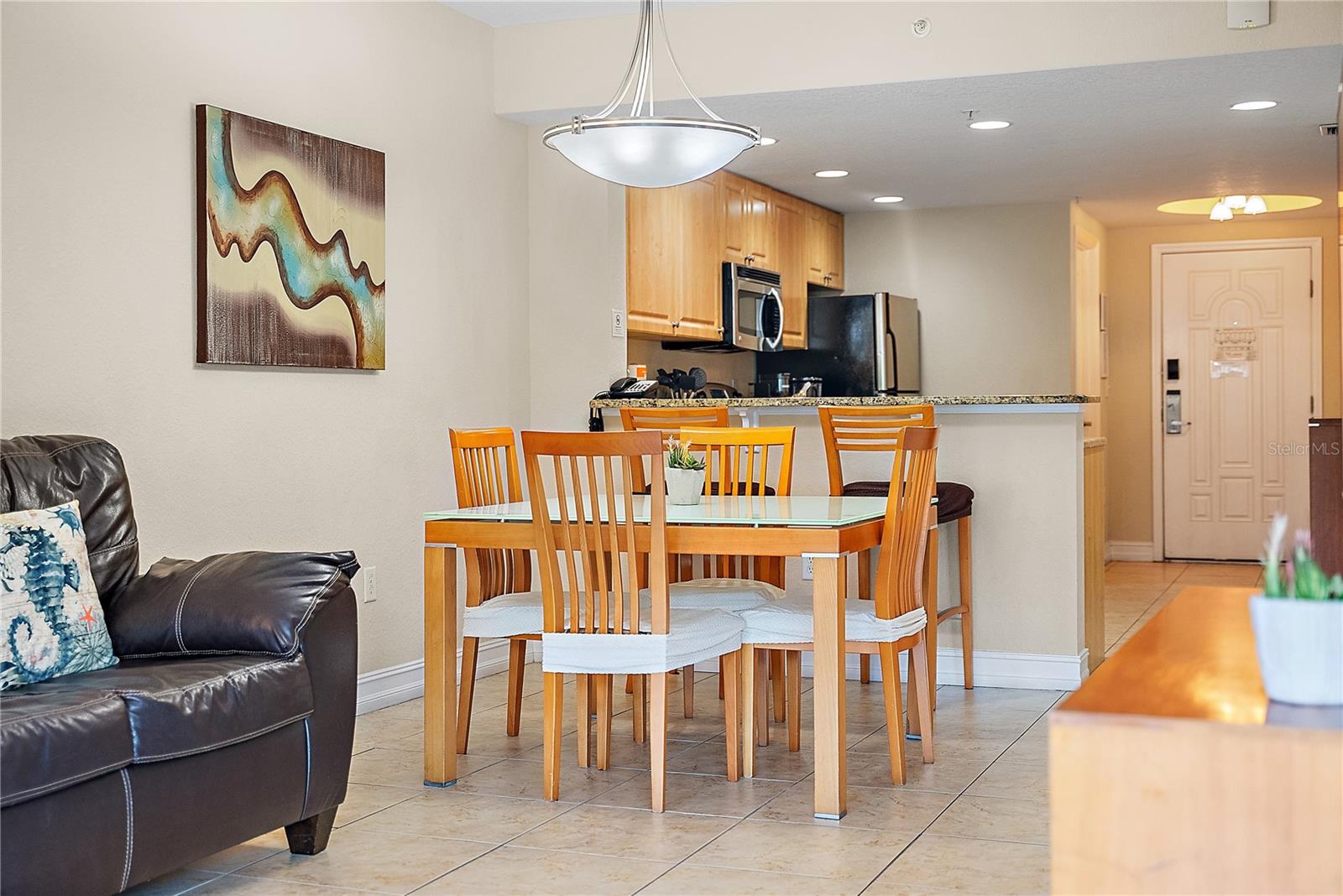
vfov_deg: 30.5
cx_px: 672
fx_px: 1642
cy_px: 448
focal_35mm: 44
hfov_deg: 44.5
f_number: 2.8
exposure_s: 1/80
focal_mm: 44
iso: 1600
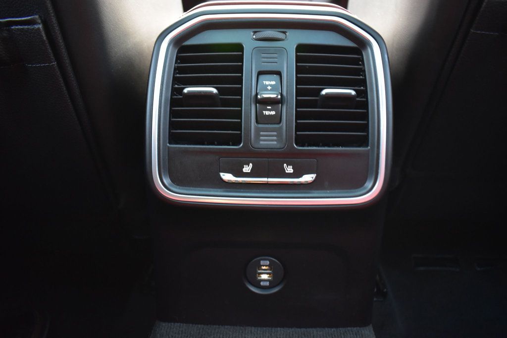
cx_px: 254
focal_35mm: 27
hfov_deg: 67.4
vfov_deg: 47.9
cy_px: 169
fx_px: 380
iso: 1600
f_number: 3.5
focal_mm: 18
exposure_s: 1/13
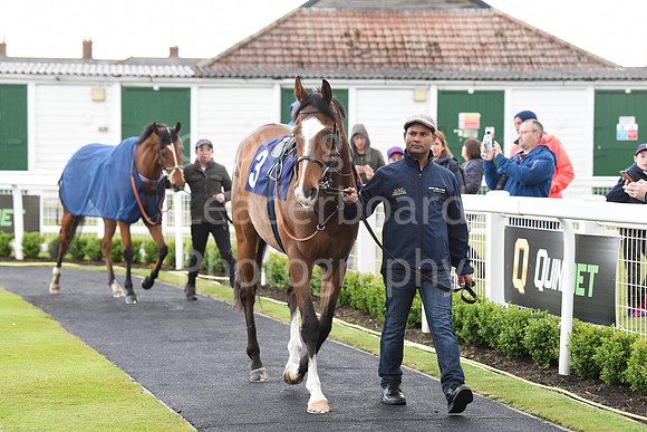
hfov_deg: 18.3
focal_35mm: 112
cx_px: 324
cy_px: 216
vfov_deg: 12.2
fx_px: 2013
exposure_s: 1/200
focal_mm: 112
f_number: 4.5
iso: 1250
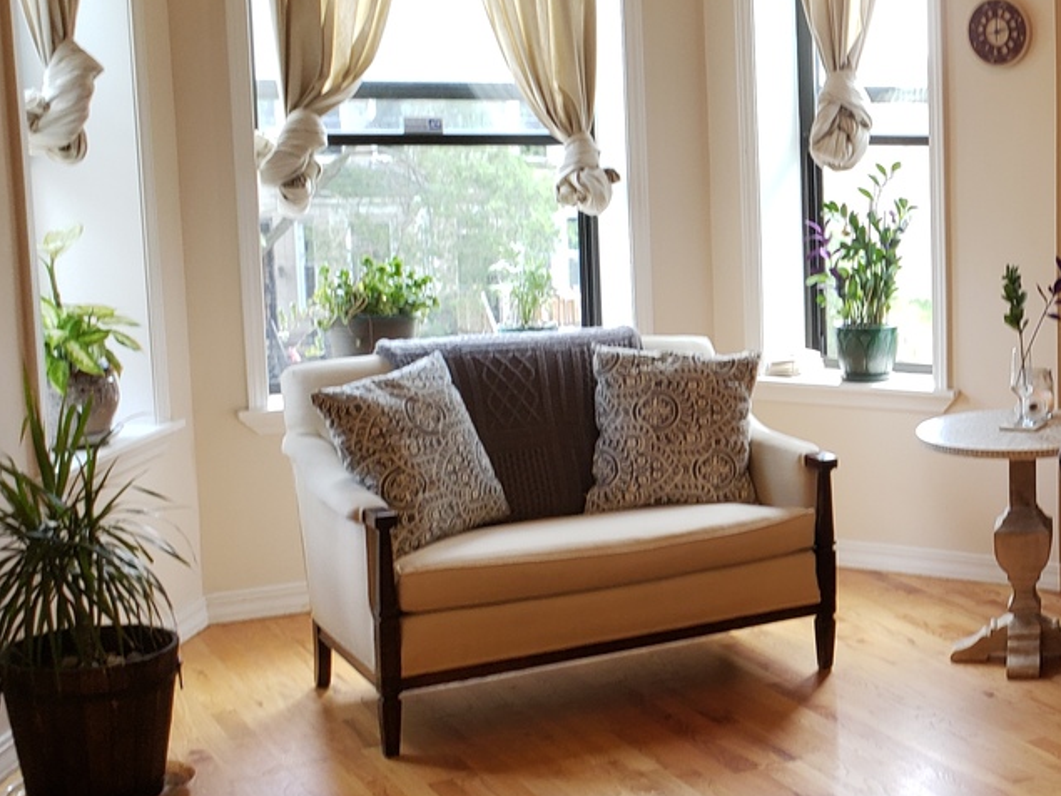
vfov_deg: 24.8
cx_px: 1146
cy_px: 380
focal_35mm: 59
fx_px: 1808
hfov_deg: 29.7
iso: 100
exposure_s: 1/60
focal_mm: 4.3
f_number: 2.4
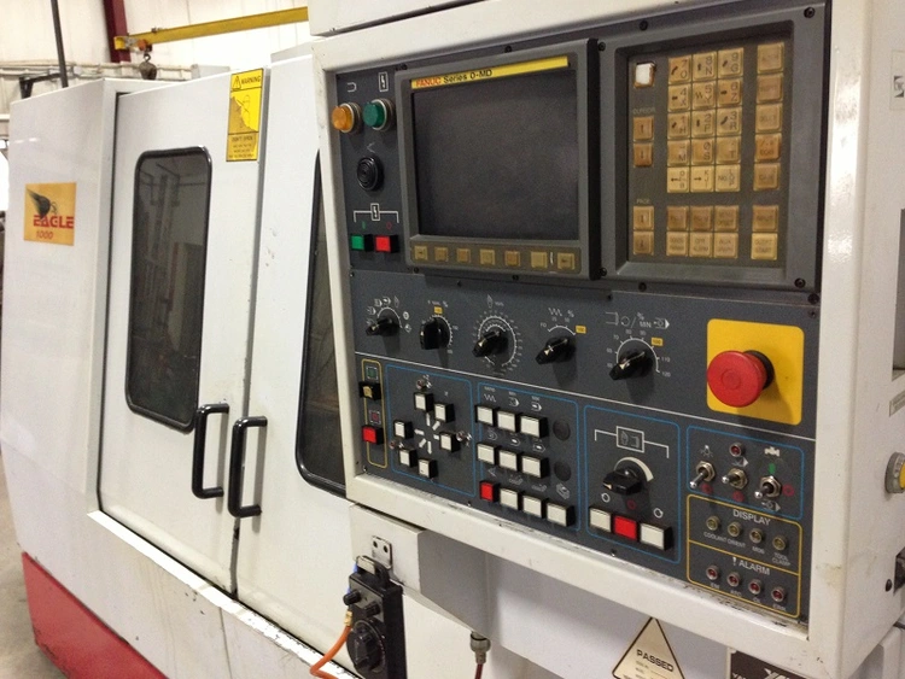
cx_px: 452
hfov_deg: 55.3
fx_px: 863
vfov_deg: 43.0
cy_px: 340
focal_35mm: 33
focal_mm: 4.13
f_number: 2.4
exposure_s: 1/20
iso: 250
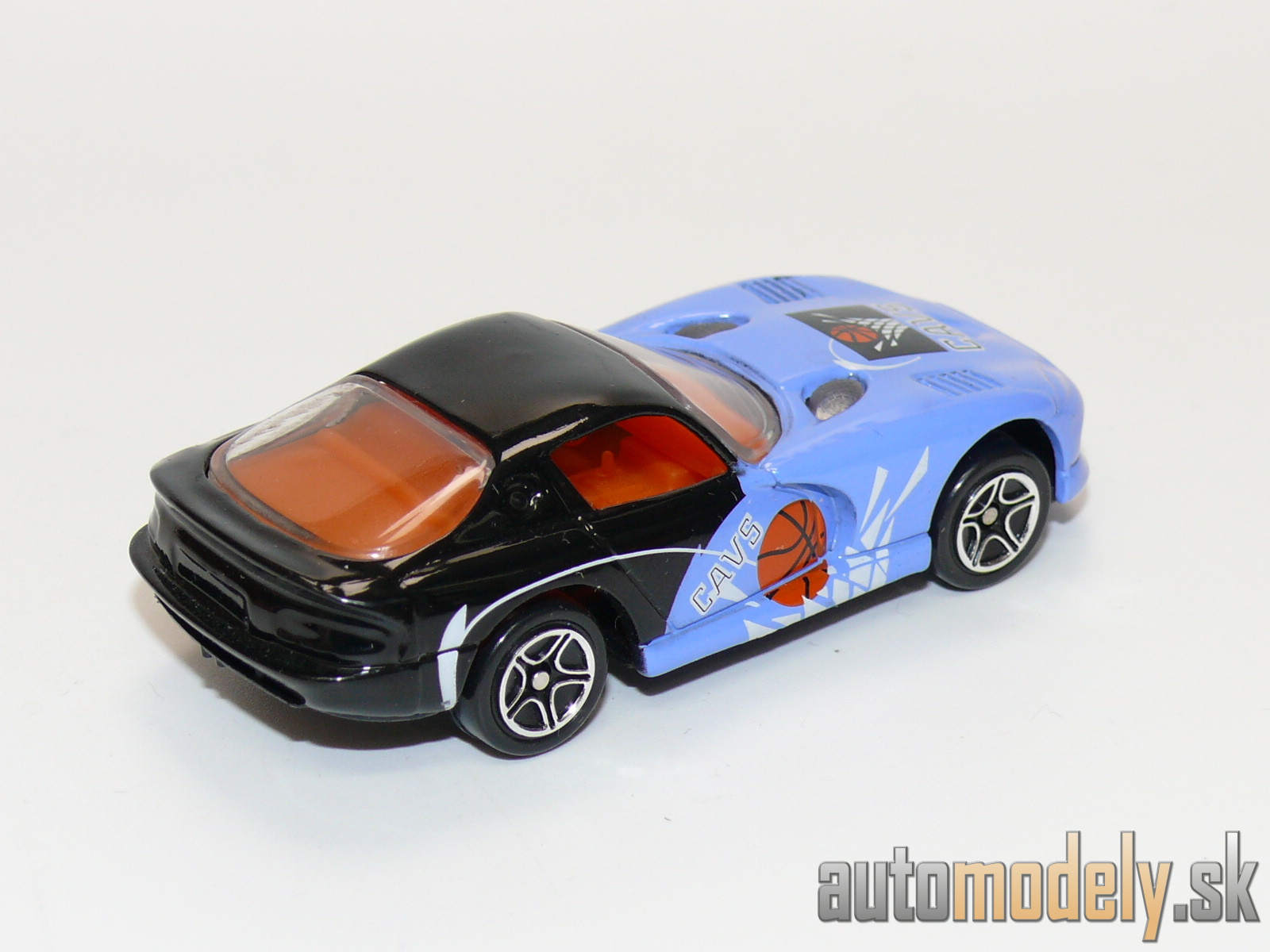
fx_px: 3742
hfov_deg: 19.3
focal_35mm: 102
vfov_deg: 14.5
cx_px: 635
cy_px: 476
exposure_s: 1/40
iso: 100
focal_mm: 13.3
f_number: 4
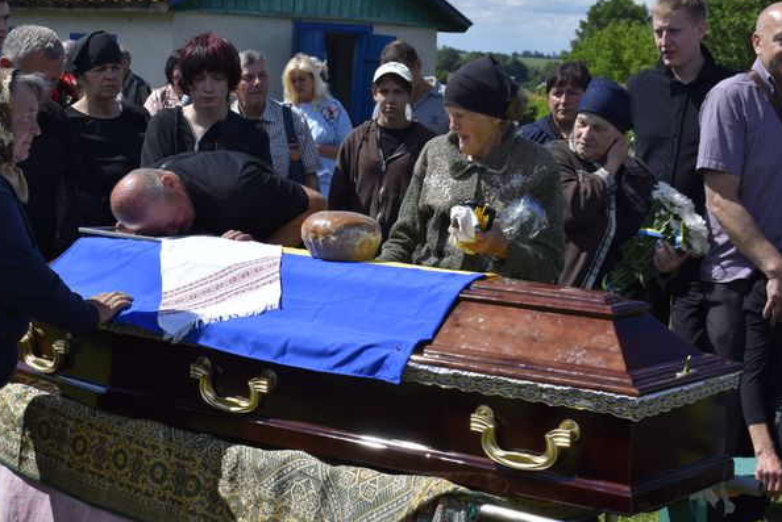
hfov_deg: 28.0
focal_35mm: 72
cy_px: 252
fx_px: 1565
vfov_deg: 19.0
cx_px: 311
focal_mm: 38
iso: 200
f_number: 11
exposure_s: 1/500
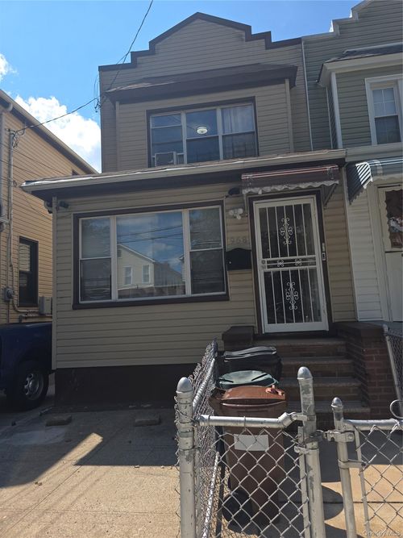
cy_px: 269
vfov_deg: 73.9
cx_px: 202
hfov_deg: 58.9
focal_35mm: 23
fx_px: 357
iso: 12
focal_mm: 6.3
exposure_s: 1/866
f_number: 1.7
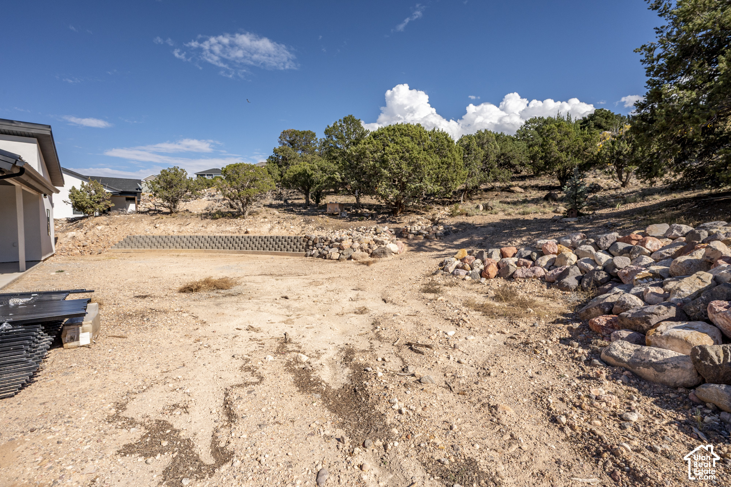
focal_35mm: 16
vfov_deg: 72.0
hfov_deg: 95.0
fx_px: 335
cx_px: 366
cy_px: 244
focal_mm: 16.5
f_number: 10
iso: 320
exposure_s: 1/1000
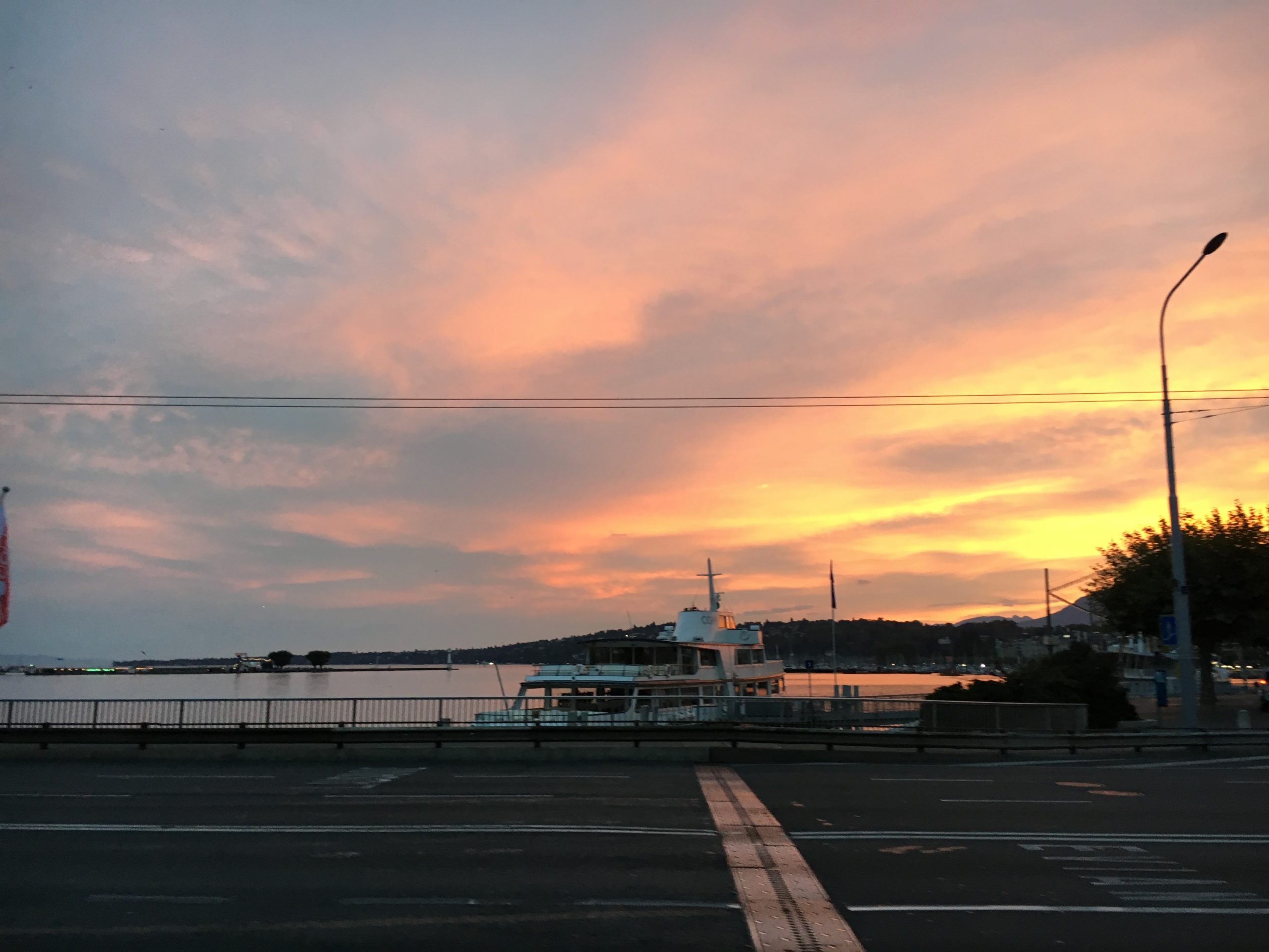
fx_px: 1063
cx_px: 634
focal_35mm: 29
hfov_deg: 61.7
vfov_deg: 48.2
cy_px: 476
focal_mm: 4.15
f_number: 2.2
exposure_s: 1/33
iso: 50
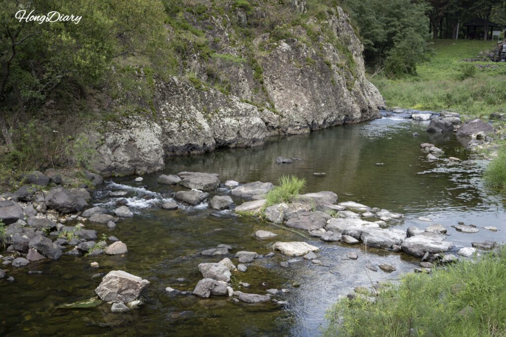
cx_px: 253
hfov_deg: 39.6
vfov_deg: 27.0
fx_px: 703
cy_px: 168
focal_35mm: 50
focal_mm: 50
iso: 200
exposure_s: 1/160
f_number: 5.6
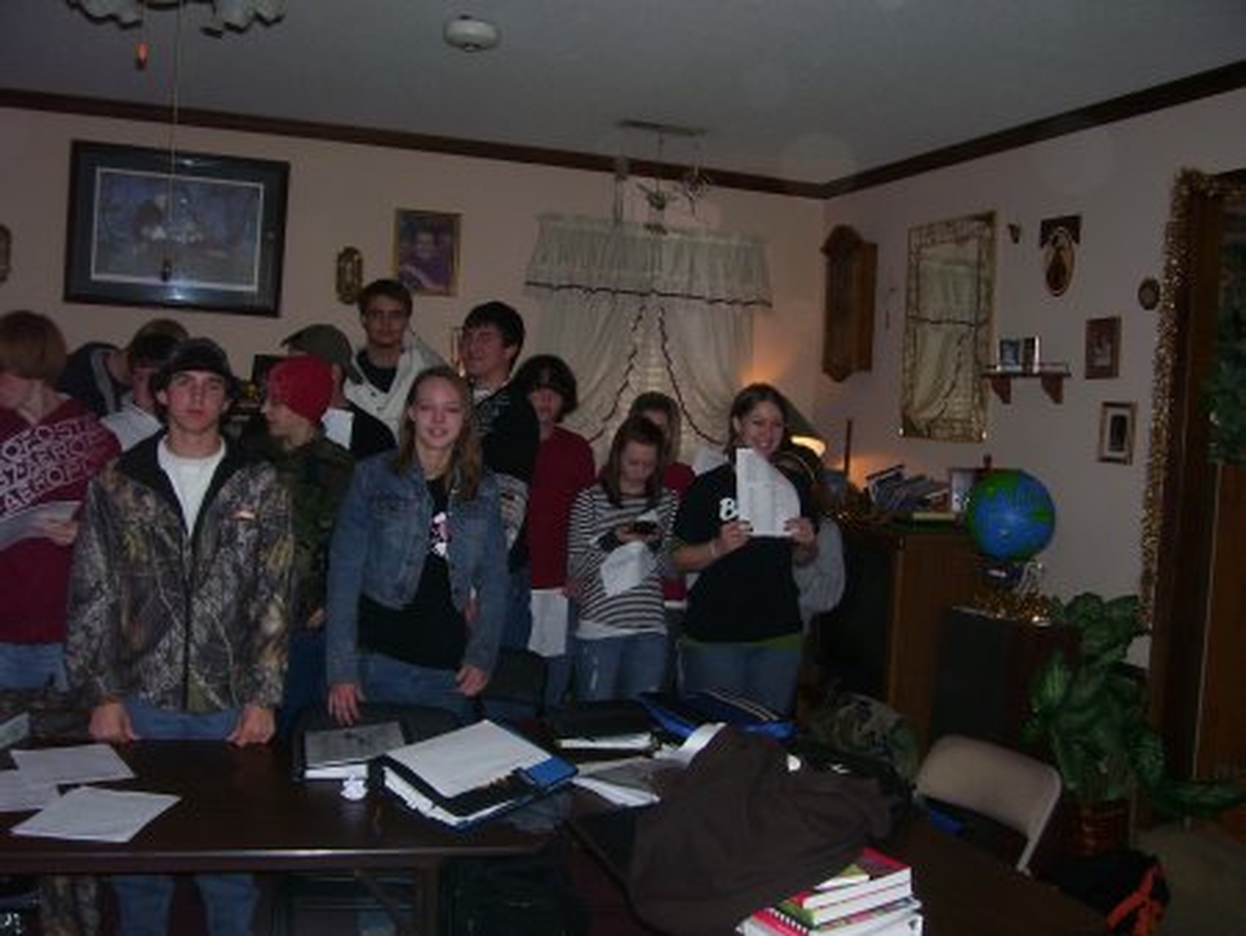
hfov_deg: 53.9
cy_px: 468
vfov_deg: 41.8
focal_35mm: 34
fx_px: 1224
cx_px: 623
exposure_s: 1/60
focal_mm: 5.6
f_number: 2.7
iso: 80
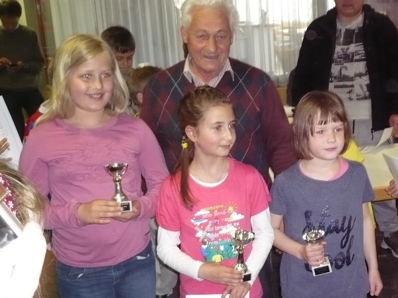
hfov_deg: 52.6
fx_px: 402
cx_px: 199
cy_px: 149
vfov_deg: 40.7
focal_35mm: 35
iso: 320
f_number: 2.8
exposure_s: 1/30
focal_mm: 5.8
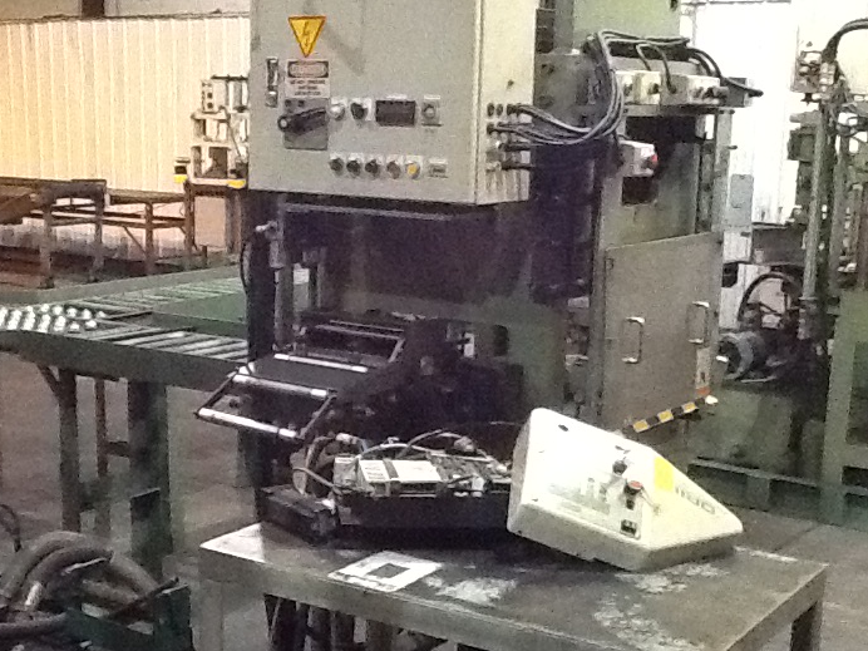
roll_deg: +0.1
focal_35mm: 61
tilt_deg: -11.7
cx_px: 304
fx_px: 1530
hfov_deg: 31.5
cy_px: 361
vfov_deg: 24.0
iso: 500
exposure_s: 1/15
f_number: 2.4
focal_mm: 2.03
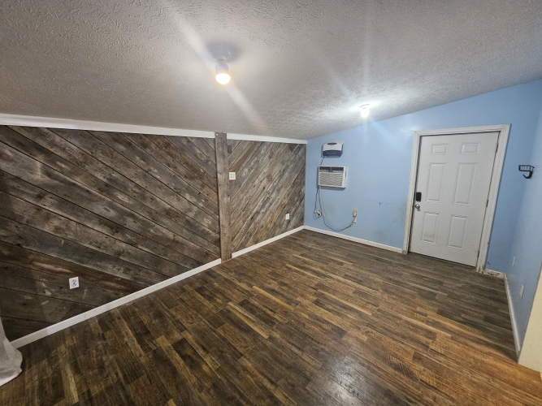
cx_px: 271
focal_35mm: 13
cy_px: 203
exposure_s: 1/30
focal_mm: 2.2
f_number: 2.2
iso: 640
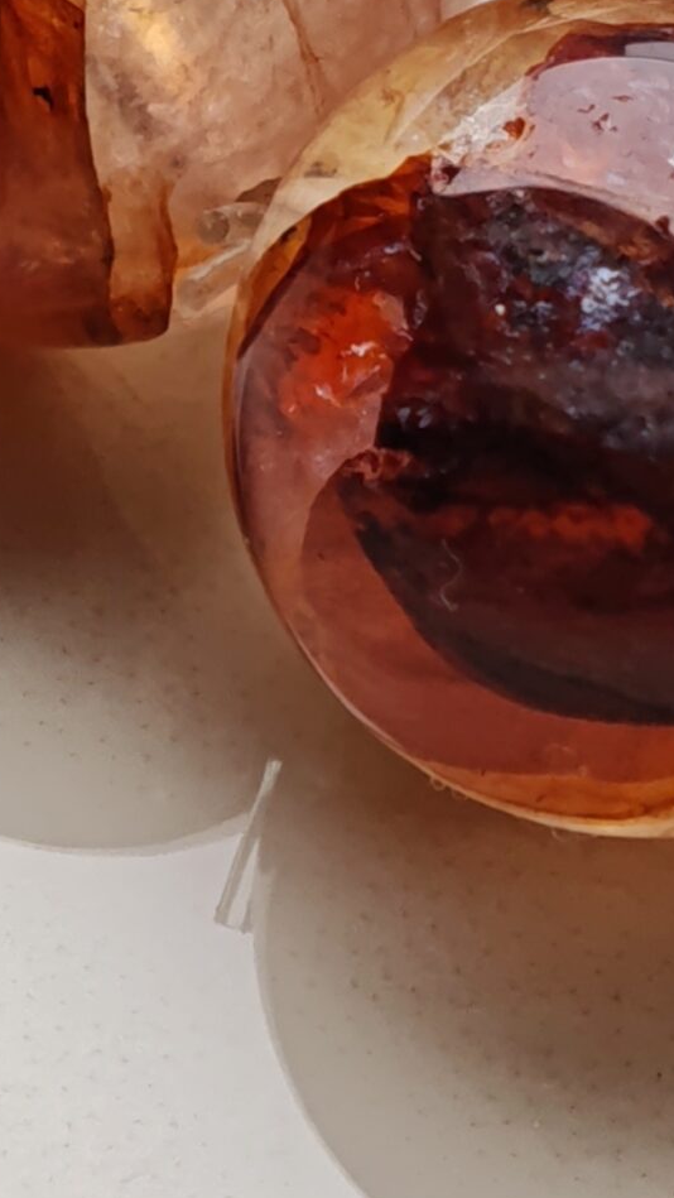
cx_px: 420
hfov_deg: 4.1
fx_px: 9434
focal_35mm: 297
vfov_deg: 7.2
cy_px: -178
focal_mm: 11.5
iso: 80
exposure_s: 1/722
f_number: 1.8
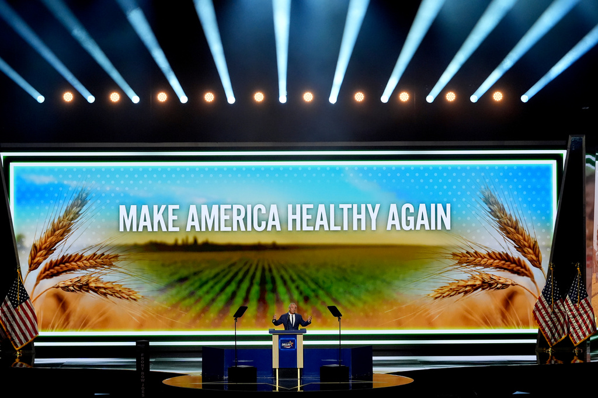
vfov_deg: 11.7
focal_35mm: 117
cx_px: 299
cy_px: 199
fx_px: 1943
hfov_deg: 17.5
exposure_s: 1/320
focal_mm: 117
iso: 4000
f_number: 5
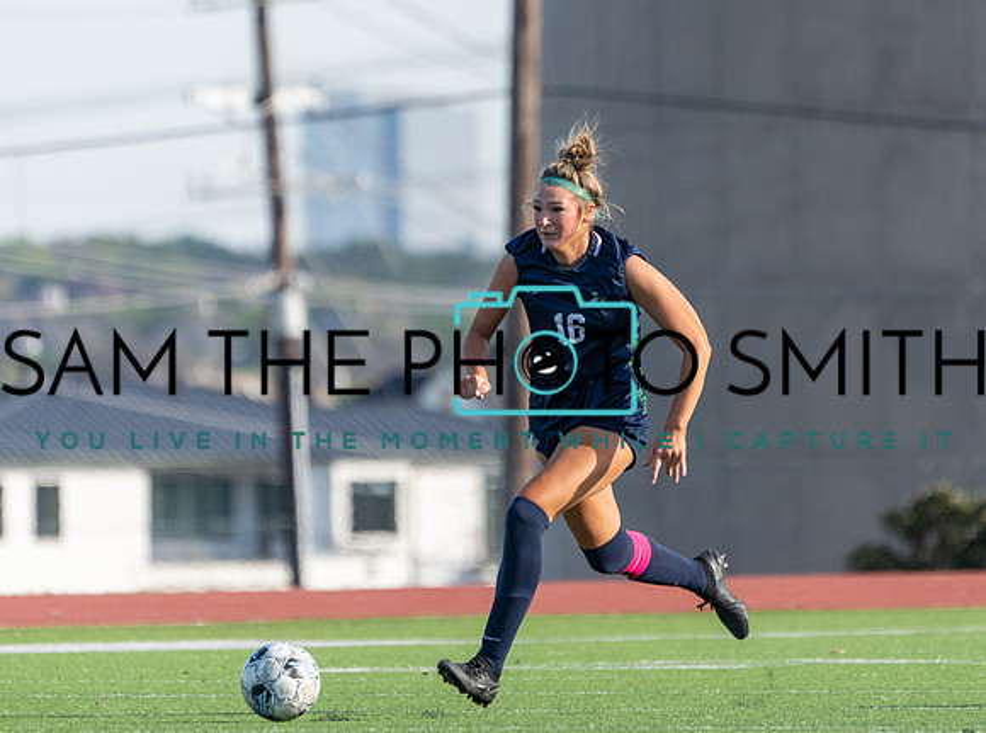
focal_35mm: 753
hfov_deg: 2.6
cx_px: 621
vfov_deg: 2.0
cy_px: 316
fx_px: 21371
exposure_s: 1/1250
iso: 800
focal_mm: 560
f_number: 8
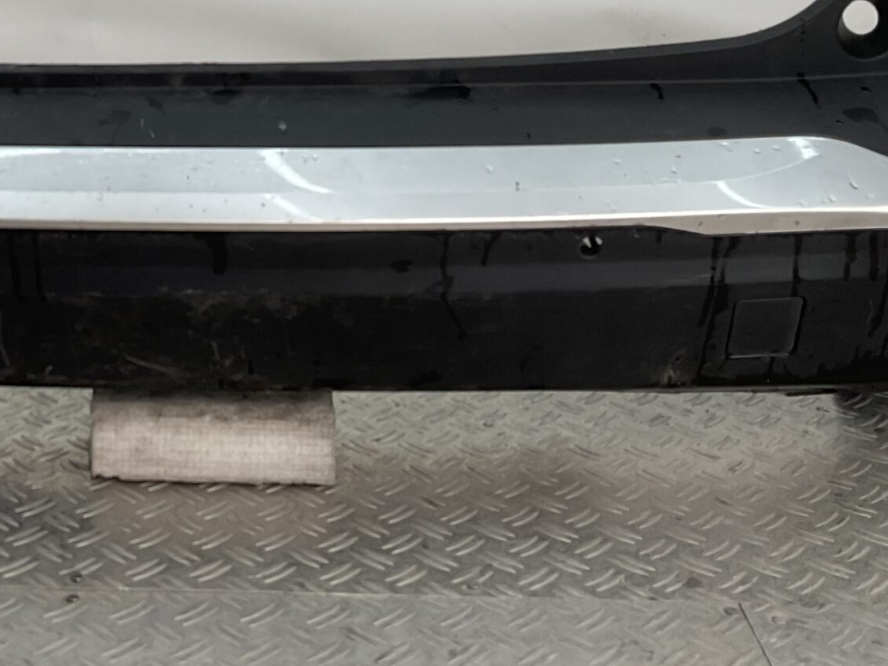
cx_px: 200
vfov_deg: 21.3
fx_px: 1693
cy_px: -32
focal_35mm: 66
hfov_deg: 28.9
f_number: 1.8
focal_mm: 3
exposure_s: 1/191
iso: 16
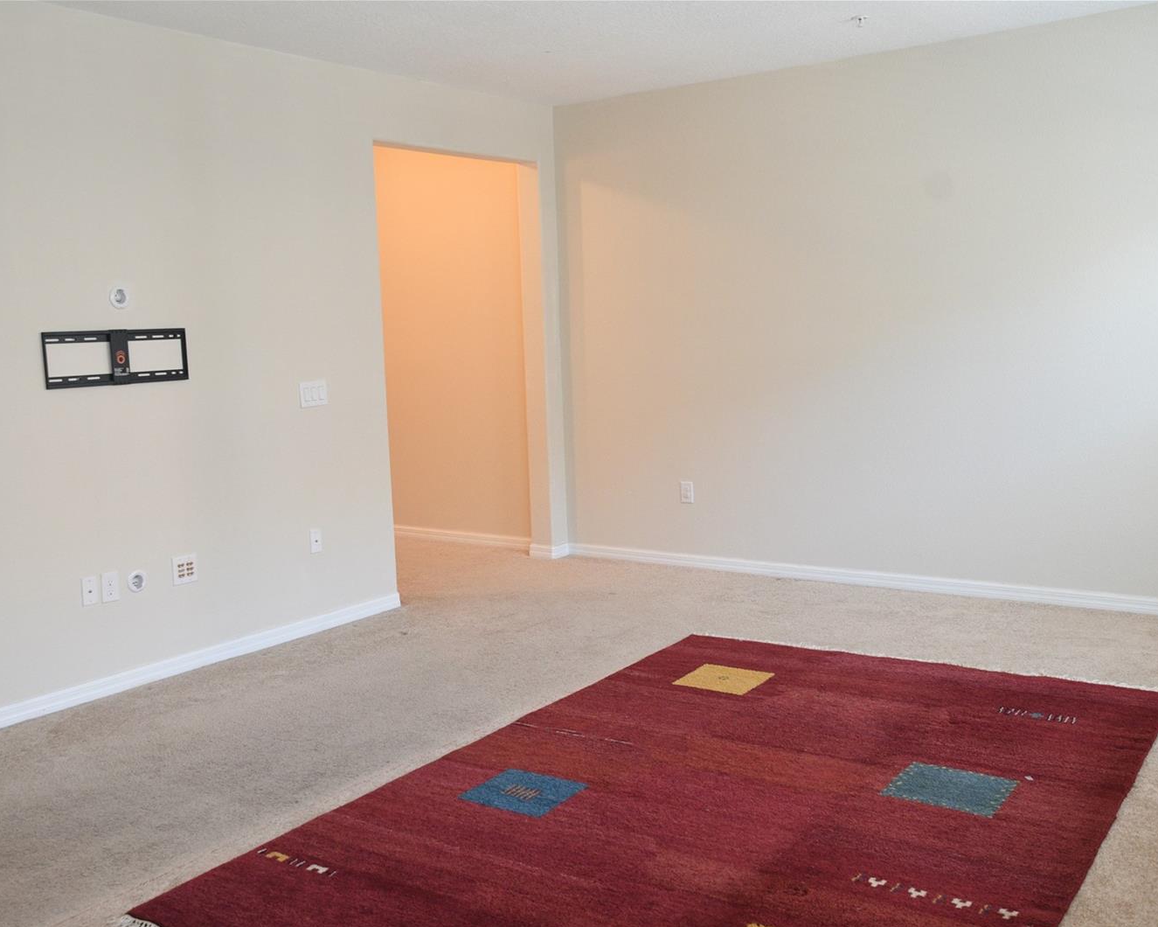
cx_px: 583
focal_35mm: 34
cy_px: 465
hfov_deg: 52.8
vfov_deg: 43.4
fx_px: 1165
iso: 1000
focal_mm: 20
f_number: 5
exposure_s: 1/40
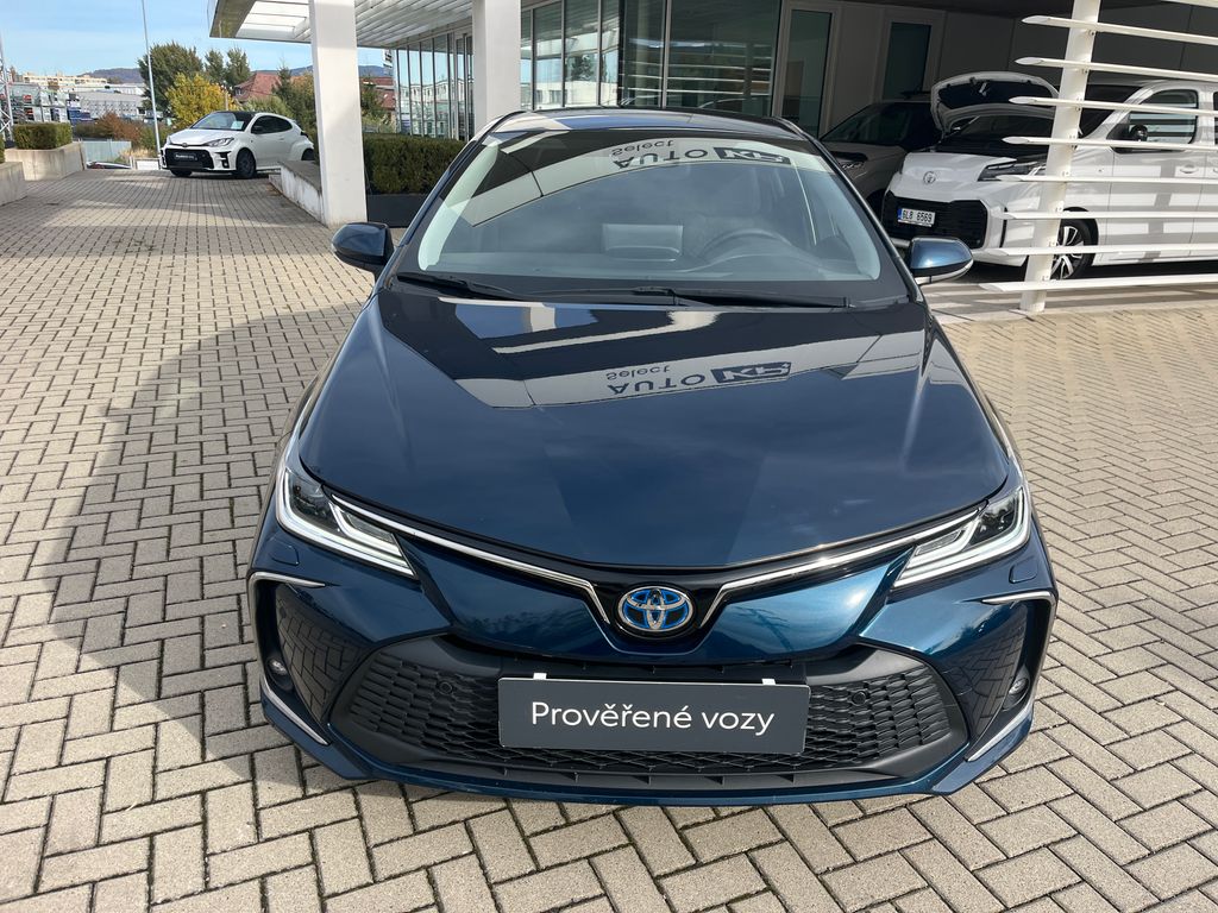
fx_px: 915
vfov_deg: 53.1
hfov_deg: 67.3
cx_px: 609
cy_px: 456
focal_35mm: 26
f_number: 1.6
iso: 50
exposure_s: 1/1422
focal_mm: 5.1
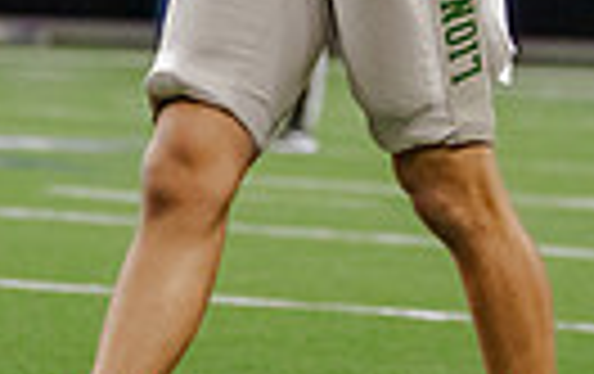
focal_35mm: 553
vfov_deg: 2.4
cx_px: 216
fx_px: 8967
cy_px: -534
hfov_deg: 3.8
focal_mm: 91
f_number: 2.8
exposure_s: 1/1250
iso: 3200
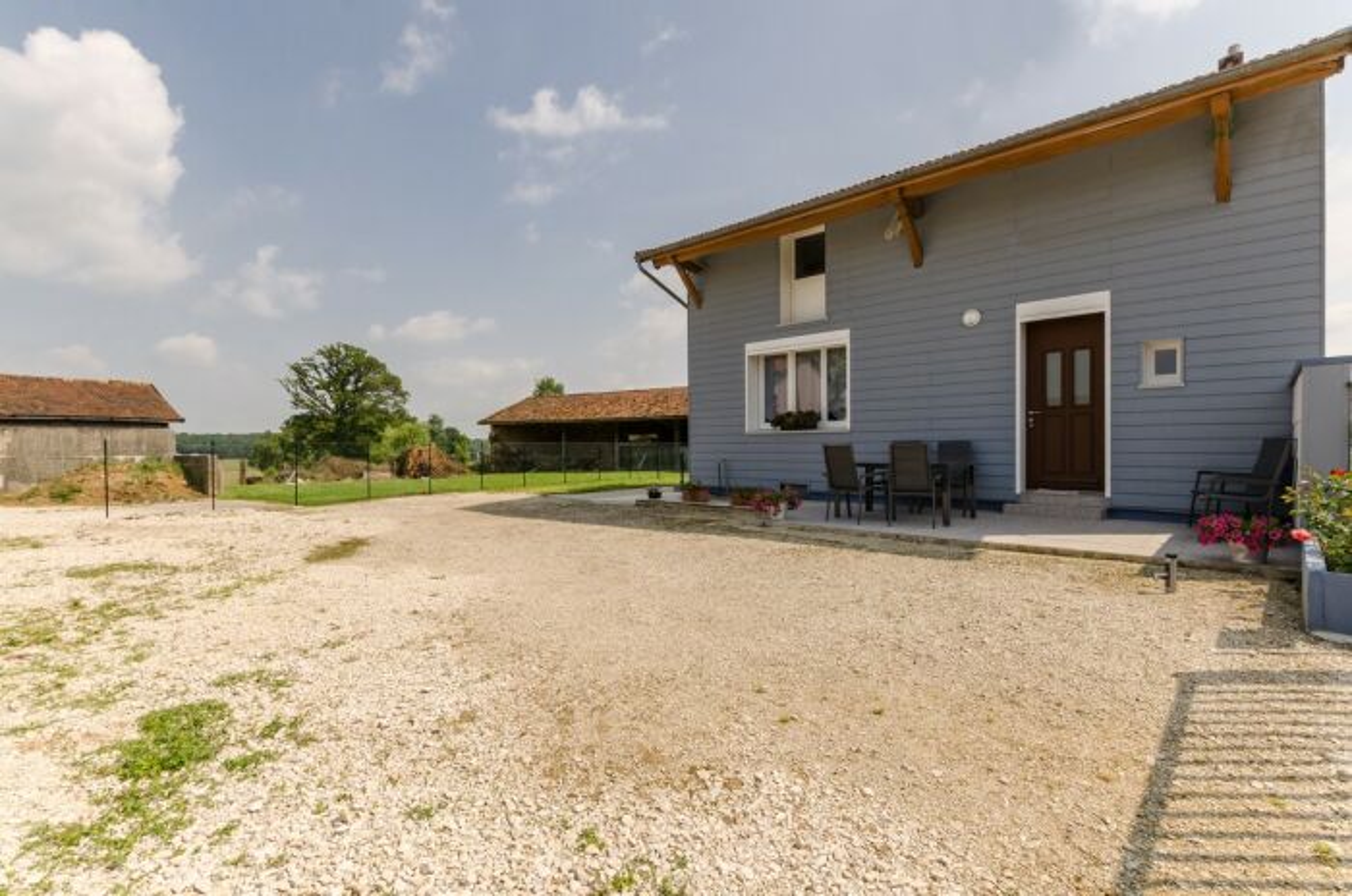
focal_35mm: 16
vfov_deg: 71.8
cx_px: 676
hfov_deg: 95.1
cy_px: 448
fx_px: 619
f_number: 9
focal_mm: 11
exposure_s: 1/800
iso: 400
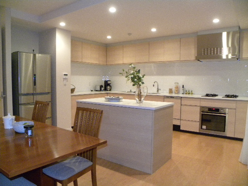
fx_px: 186
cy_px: 93
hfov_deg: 67.3
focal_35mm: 26
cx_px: 124
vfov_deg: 53.1
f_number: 2.8
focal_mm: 4.6
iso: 400
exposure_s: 1/40.8
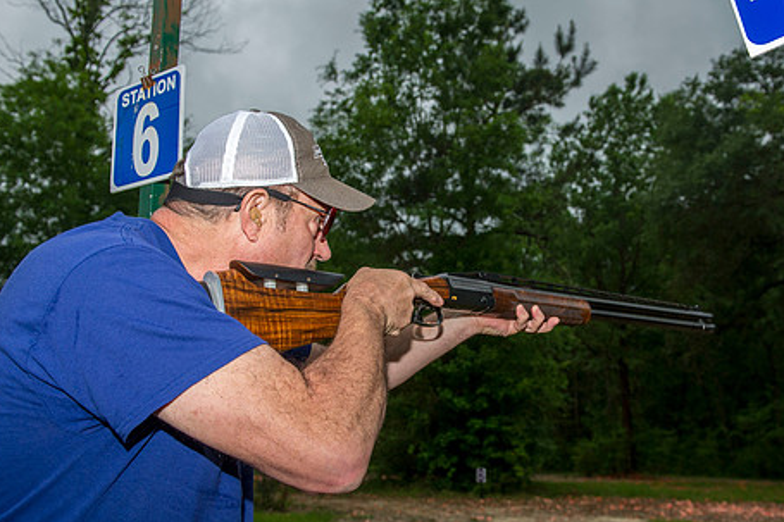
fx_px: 805
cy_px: 277
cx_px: 446
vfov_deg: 35.9
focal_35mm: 37
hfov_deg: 51.7
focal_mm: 29
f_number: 5.6
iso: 640
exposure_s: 1/100
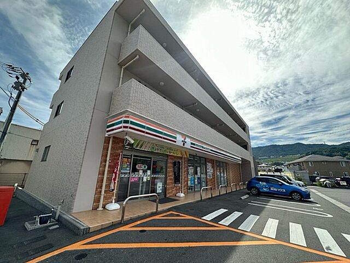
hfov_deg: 102.1
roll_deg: -1.8
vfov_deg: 85.7
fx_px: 142
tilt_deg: +16.1
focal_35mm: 14
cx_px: 175
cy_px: 132
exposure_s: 1/1247
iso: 50
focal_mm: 2.22
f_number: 2.2
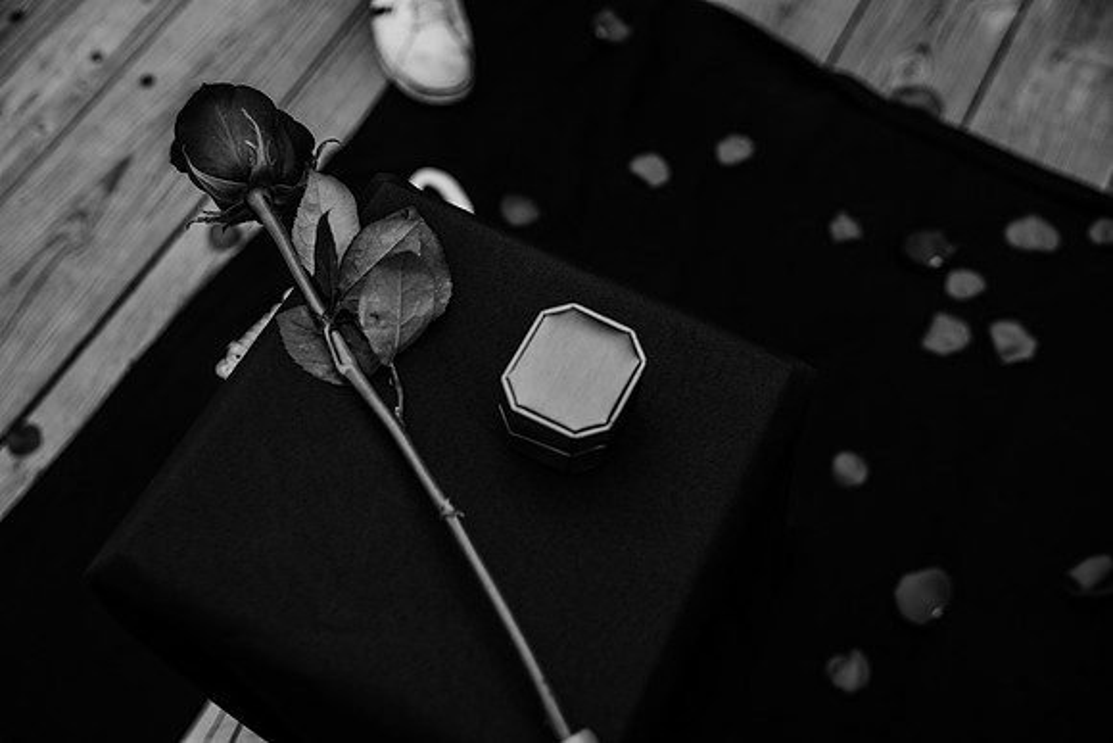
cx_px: 556
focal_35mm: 44
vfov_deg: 30.5
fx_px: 1361
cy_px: 372
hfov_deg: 44.5
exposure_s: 1/800
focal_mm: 44
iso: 320
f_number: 4
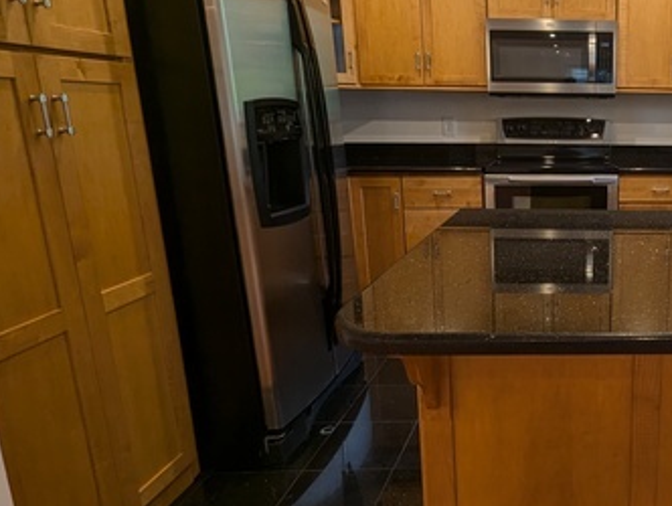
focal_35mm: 26
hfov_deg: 58.2
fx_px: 505
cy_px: 223
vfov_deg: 53.0
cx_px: 597
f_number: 2.2
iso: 46
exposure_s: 1/40
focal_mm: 1.95
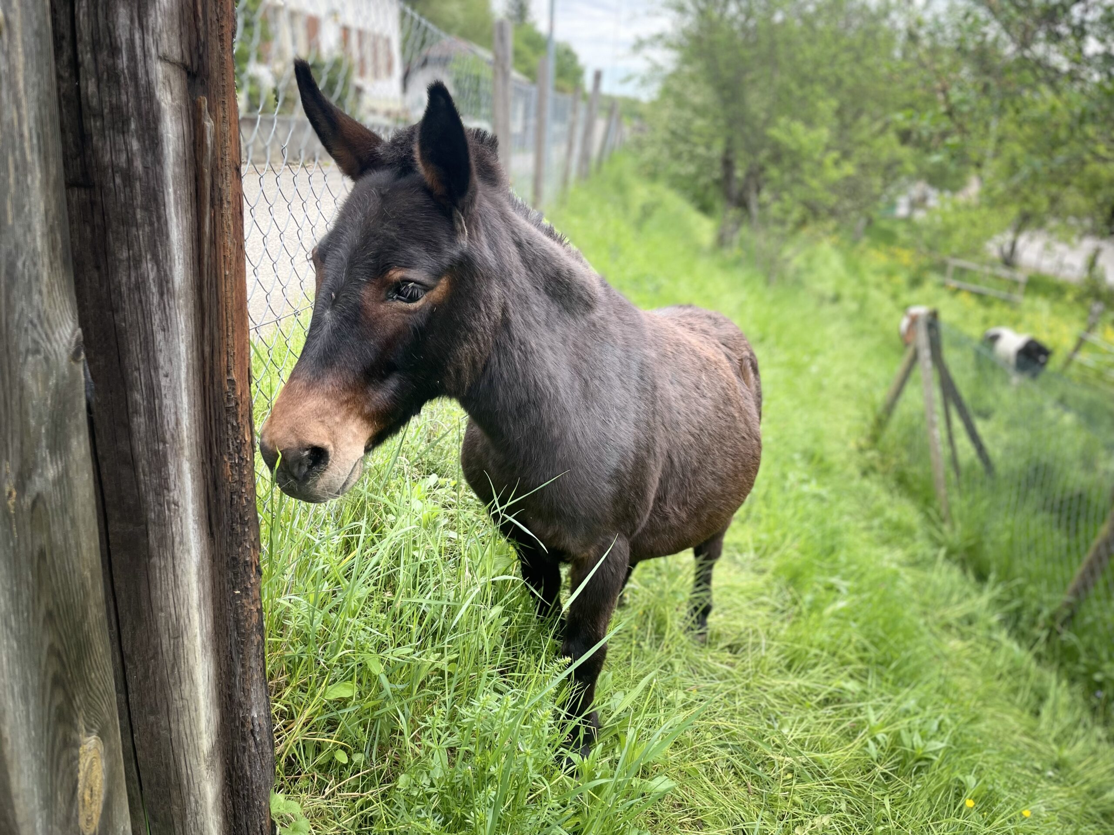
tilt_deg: -19.6
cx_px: 557
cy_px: 418
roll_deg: -2.3
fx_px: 837
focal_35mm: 26
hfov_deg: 67.3
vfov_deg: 53.1
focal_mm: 4.2
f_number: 1.6
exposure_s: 1/419
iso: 50
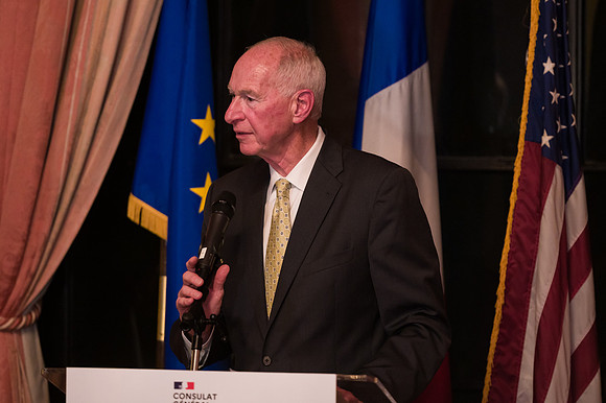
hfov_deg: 10.6
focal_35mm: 194
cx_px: 305
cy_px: 192
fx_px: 3263
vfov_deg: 7.1
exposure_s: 1/200
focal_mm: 180
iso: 3200
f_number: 3.2
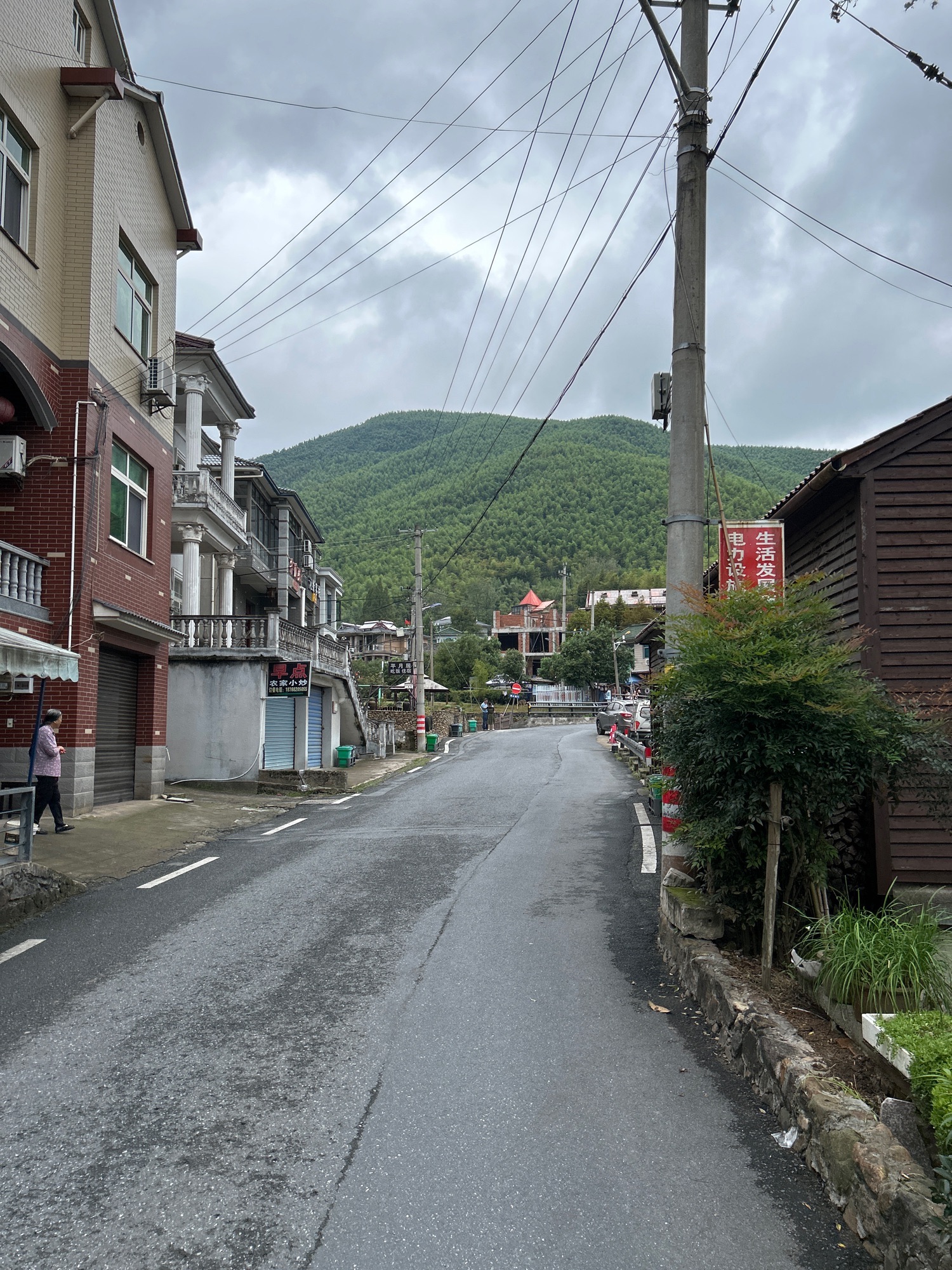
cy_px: 635
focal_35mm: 26
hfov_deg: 53.1
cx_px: 476
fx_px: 953
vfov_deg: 67.3
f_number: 1.5
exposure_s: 1/2045
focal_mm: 5.7
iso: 50
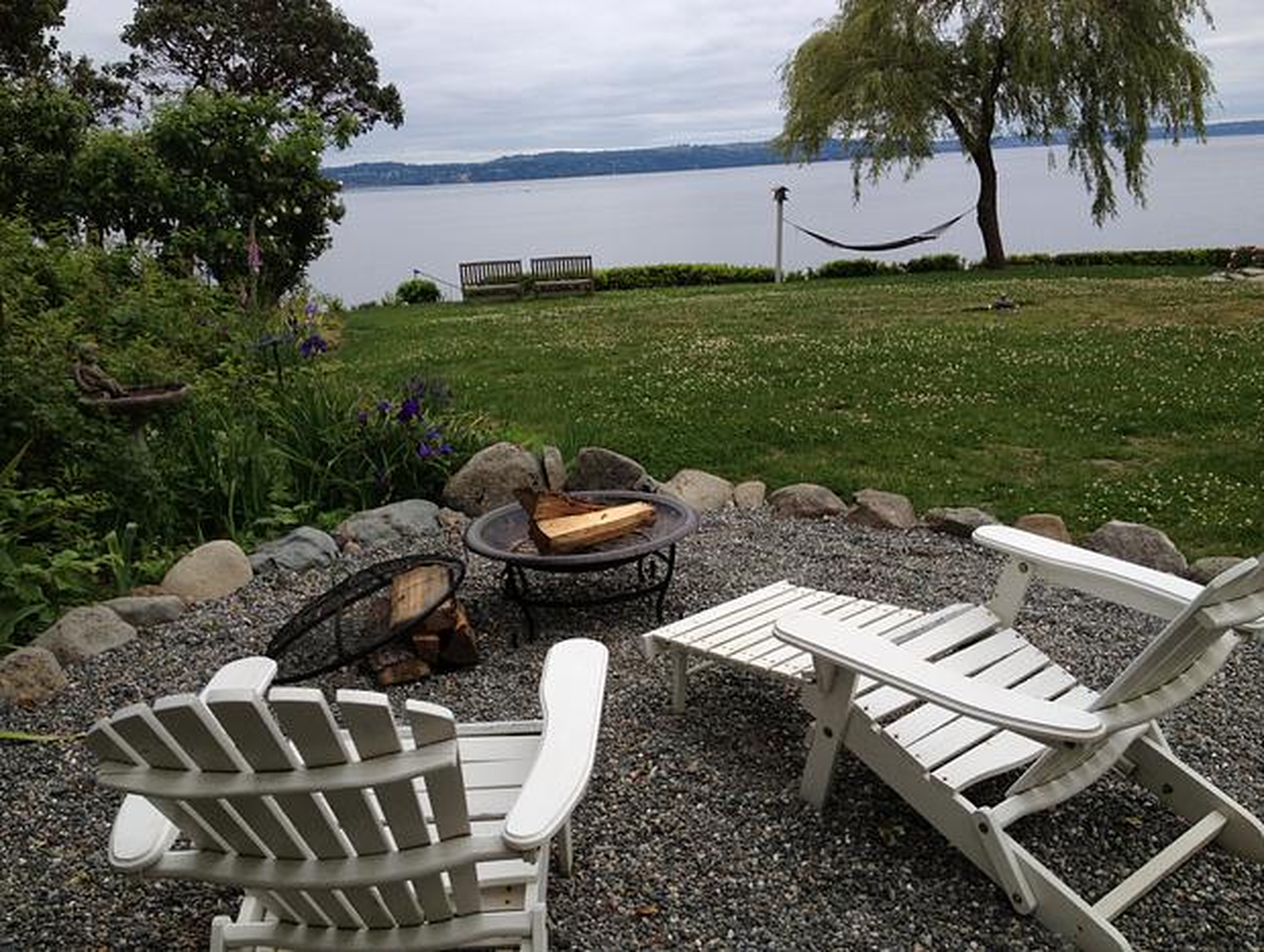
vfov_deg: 40.8
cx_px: 632
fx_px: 1280
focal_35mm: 35
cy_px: 476
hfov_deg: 52.6
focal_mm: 4.28
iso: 50
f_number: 2.4
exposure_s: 1/1255
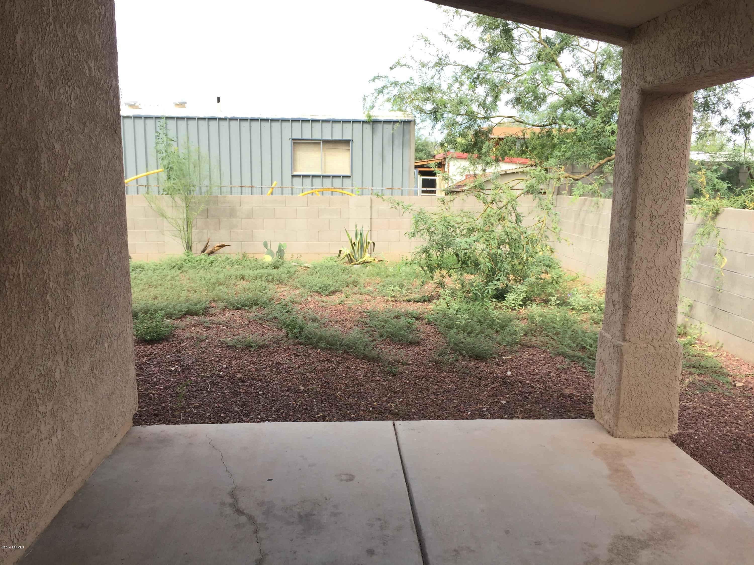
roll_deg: -1.0
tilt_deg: -8.5
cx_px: 377
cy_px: 282
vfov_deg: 48.2
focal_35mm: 29
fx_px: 632
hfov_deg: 61.7
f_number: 2.2
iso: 32
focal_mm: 4.15
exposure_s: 1/573
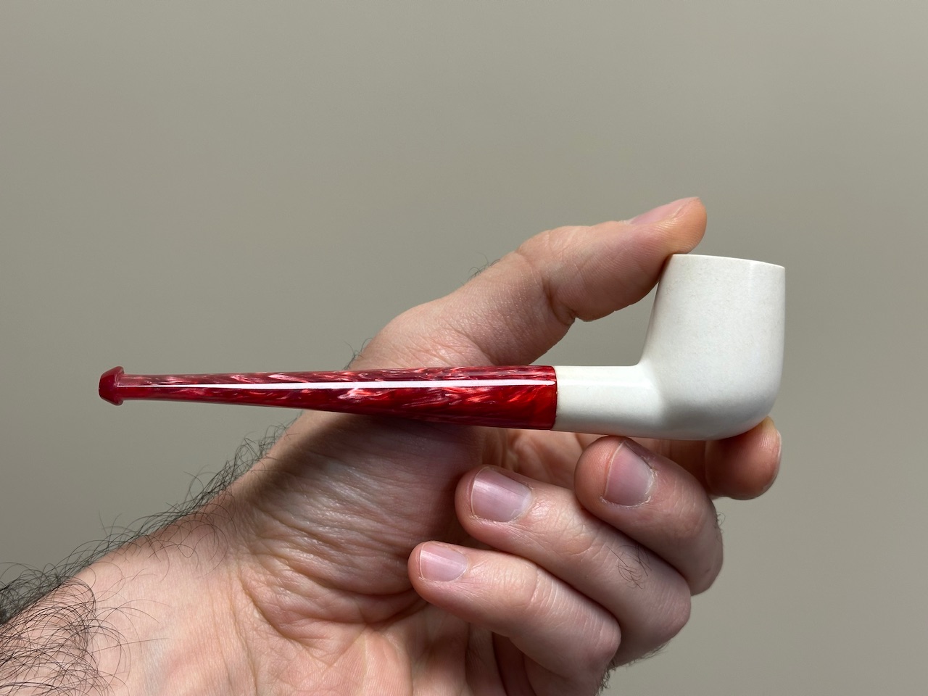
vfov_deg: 30.3
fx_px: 1287
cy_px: 348
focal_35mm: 48
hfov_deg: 39.7
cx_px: 464
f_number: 1.78
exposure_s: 1/100
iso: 80
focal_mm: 6.86
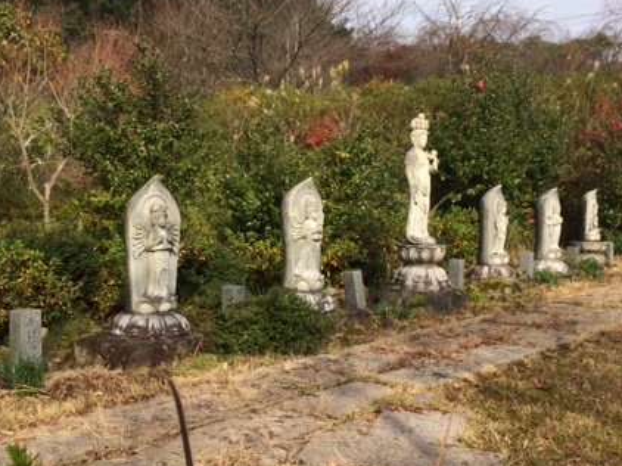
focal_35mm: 44
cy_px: 224
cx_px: 274
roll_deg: -0.7
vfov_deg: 32.8
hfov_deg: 42.9
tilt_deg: -3.8
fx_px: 790
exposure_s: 1/1414
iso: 32
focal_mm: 4.15
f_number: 2.2
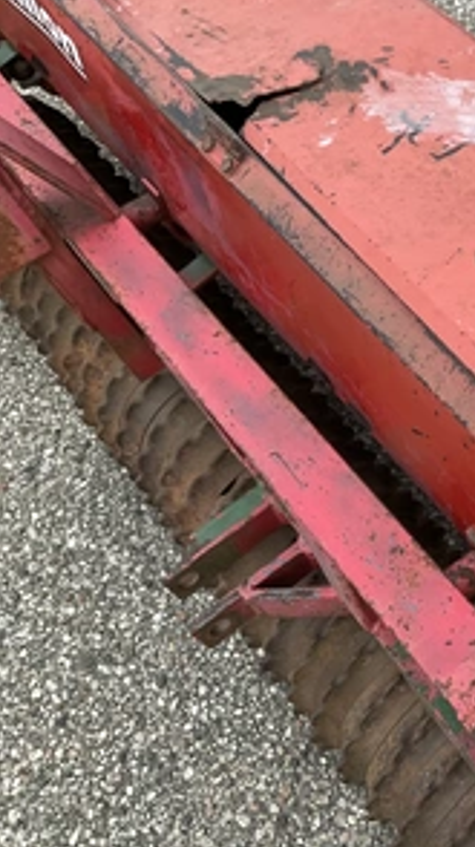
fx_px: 964
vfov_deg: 47.4
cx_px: 573
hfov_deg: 24.9
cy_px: 421
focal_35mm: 43
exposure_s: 1/122
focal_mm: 3
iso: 64
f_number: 1.8
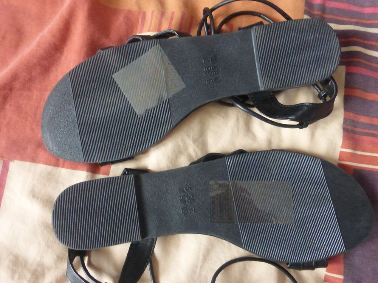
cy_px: 142
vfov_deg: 54.9
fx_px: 273
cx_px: 189
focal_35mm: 25
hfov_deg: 69.4
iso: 1600
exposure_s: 1/100
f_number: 3.3
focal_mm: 4.3
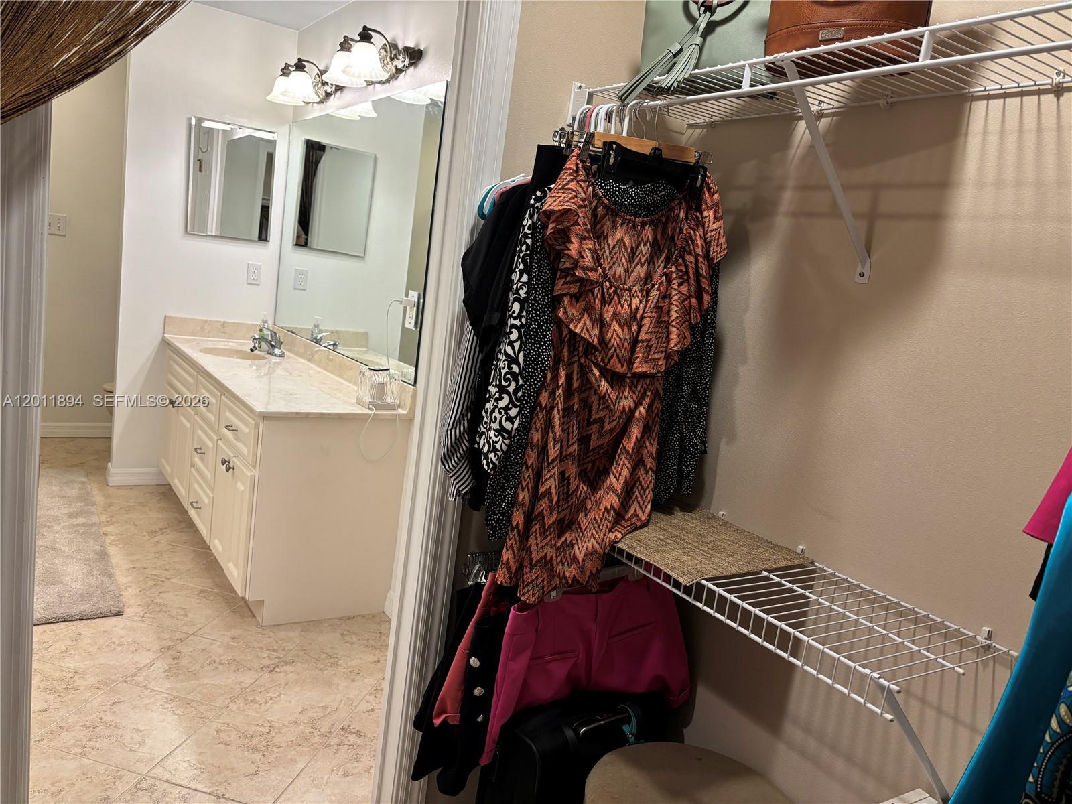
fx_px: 805
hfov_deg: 67.3
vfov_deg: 53.1
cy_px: 402
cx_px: 536
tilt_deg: -9.3
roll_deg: -7.8
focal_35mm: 26
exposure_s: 1/60
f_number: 1.6
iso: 160
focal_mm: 5.96
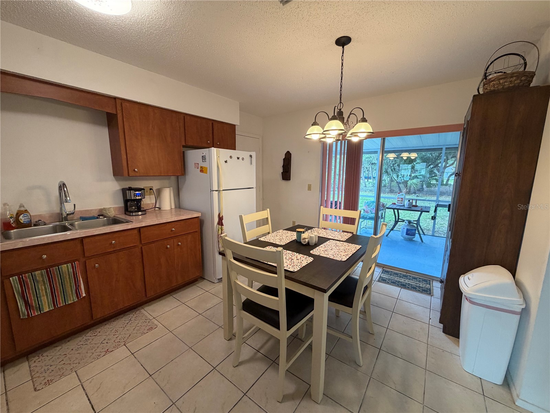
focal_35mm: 14
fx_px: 222
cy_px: 206
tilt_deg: -7.9
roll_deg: -0.1
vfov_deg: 85.7
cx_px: 275
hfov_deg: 102.1
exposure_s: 1/60
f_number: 2.2
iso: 200
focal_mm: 2.22
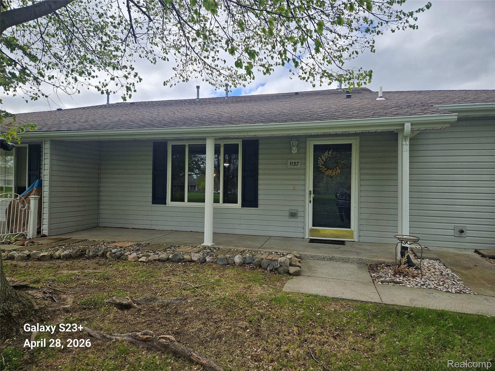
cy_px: 186
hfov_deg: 73.9
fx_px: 329
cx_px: 248
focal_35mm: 23
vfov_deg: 58.9
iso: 25
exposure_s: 1/1132
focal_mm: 5.4
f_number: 1.8
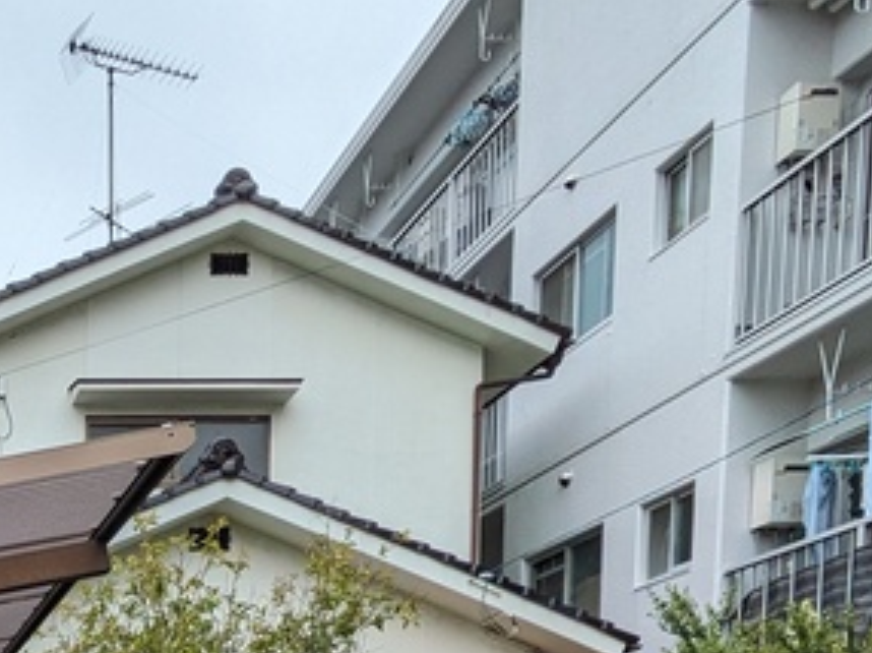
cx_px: -166
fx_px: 1183
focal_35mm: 47
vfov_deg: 24.0
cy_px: 989
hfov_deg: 33.3
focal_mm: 1.83
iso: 52
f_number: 2.2
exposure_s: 1/523
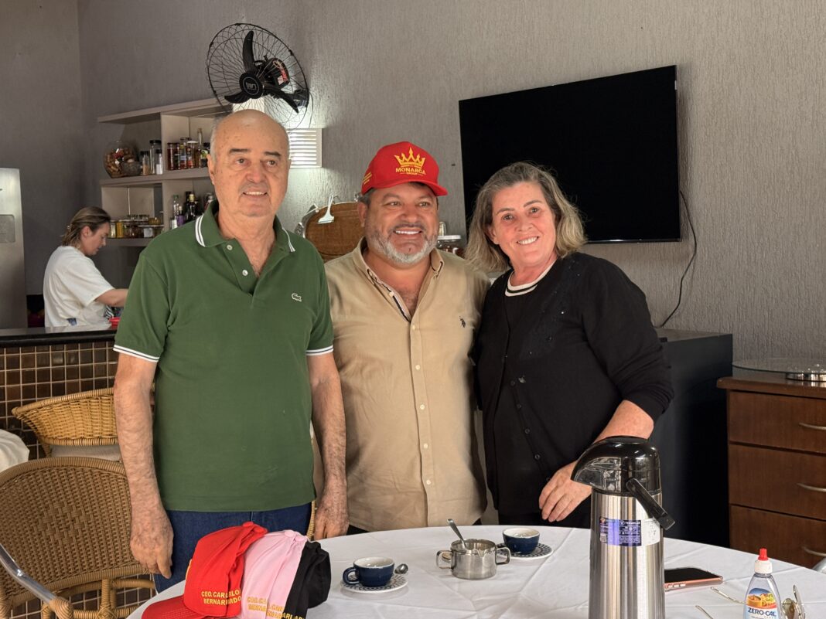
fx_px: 1145
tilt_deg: -3.1
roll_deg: +0.6
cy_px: 310
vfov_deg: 30.3
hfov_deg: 39.7
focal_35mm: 48
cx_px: 413
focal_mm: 6.76
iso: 200
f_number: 1.78
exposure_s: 1/120
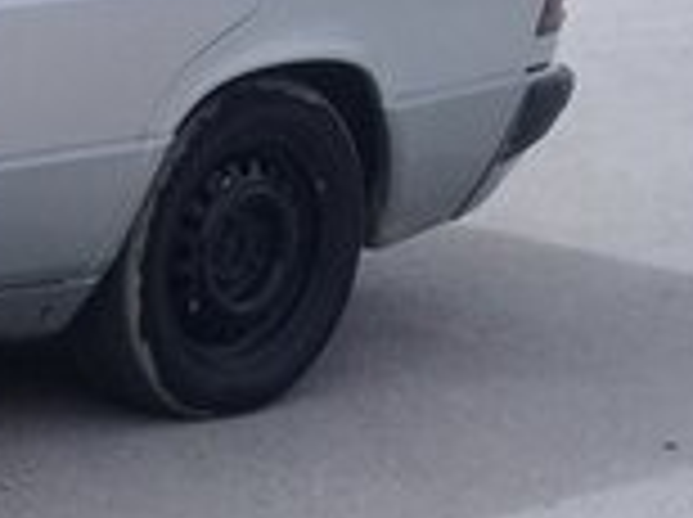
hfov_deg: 13.0
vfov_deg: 11.1
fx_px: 2658
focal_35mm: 133
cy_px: 349
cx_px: -670
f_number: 2.2
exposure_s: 1/1139
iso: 50
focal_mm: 3.3
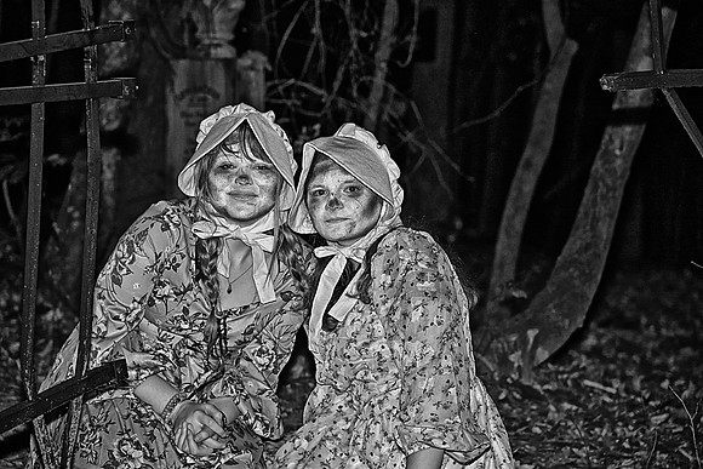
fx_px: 2344
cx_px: 352
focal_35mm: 120
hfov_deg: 17.1
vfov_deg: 11.4
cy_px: 234
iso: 400
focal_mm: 120
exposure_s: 1/60
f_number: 5.6
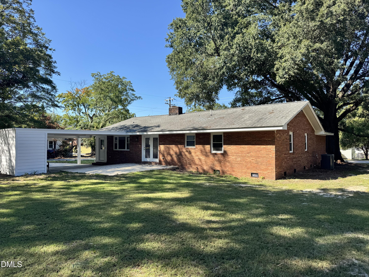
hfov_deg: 71.6
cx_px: 184
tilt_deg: +0.4
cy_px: 138
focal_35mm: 24
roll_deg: +0.2
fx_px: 256
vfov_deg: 56.8
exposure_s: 1/1818
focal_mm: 6.76
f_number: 1.78
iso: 80
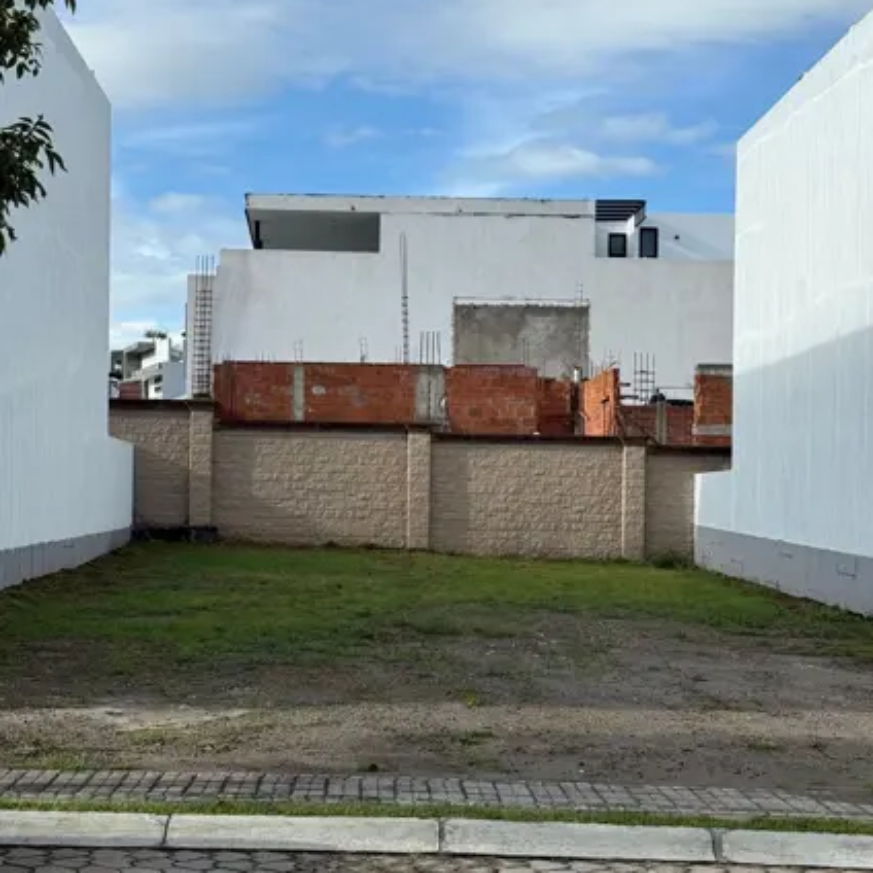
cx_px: 428
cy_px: 474
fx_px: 1712
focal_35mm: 60
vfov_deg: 28.6
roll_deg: -0.9
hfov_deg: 28.6
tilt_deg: +2.2
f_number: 1.78
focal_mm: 6.76
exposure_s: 1/3226
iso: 64
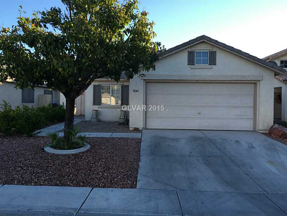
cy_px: 108
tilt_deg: -1.1
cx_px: 144
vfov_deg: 48.2
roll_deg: -1.4
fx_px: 240
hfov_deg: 61.7
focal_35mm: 29
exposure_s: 1/460
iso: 32
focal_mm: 4.15
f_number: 2.2
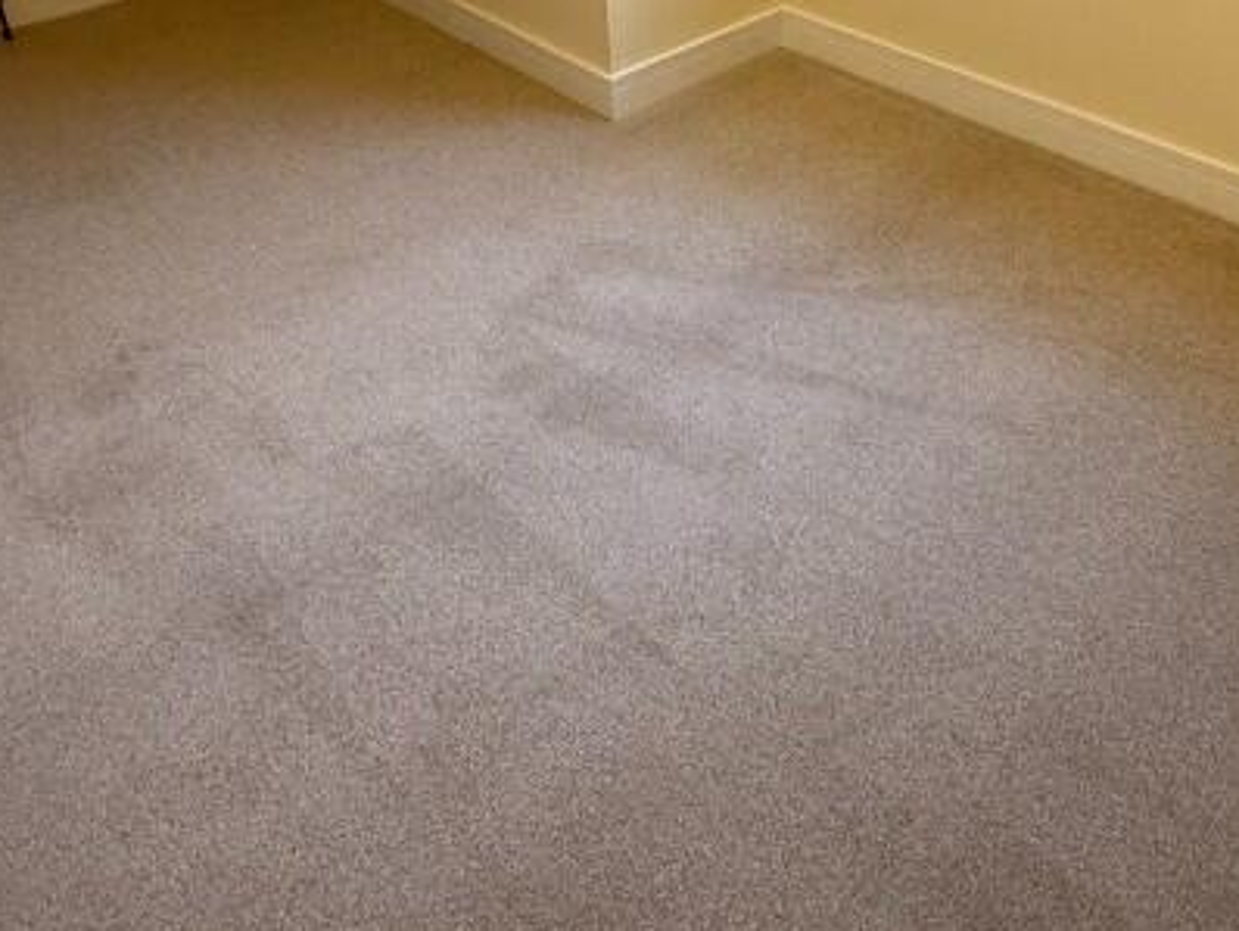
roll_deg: -1.0
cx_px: 828
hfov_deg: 50.4
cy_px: -3
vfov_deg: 35.8
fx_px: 1289
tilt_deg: -21.0
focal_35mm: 36
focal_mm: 2.22
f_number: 2.2
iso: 200
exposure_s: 1/50
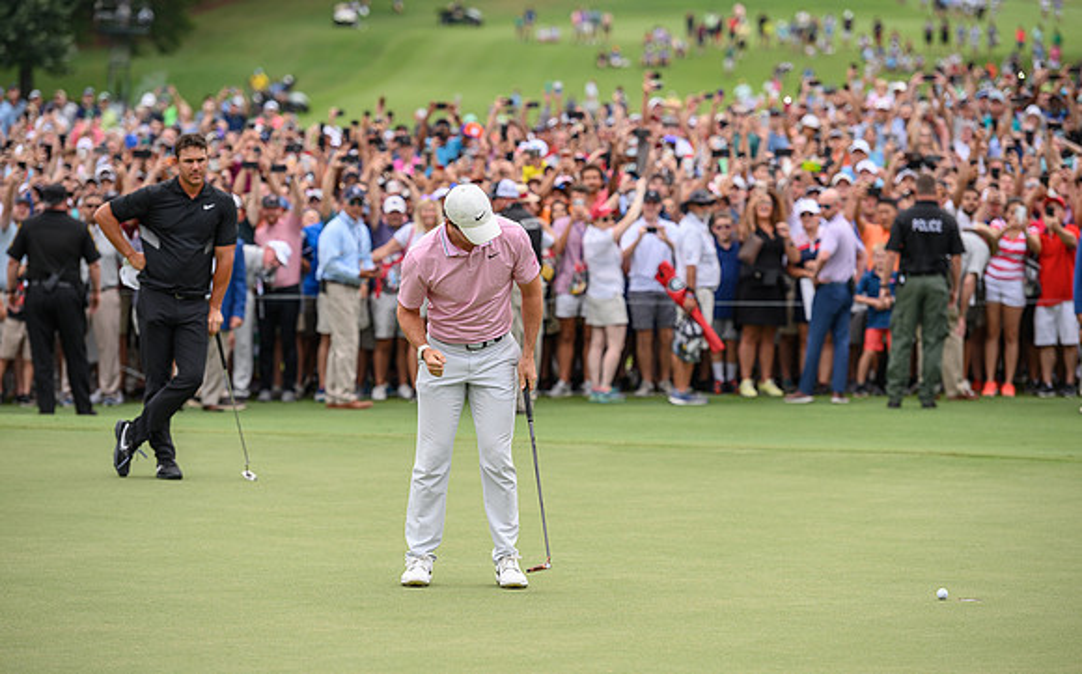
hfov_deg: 12.1
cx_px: 541
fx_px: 5106
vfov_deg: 7.5
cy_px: 360
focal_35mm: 173
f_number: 4
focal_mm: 170
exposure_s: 1/400
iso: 160
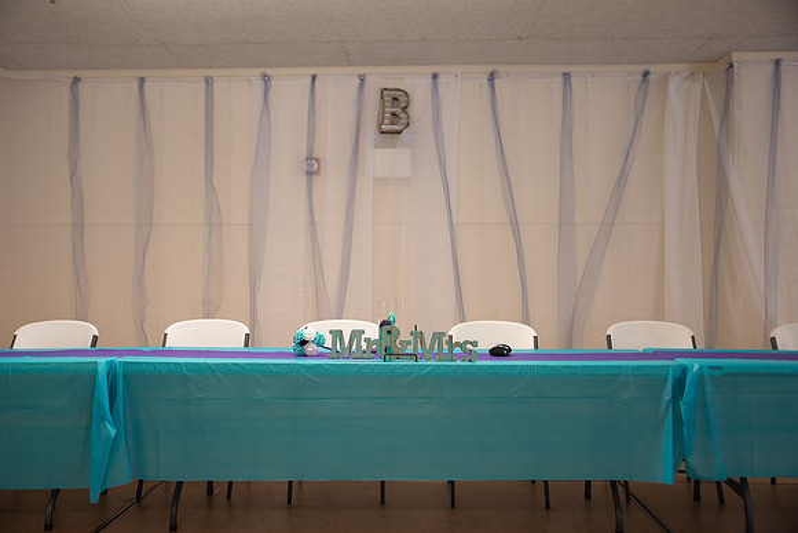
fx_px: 798
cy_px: 266
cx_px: 399
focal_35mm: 36
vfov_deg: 36.9
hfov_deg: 53.1
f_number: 3.5
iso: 200
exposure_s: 1/160
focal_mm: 36
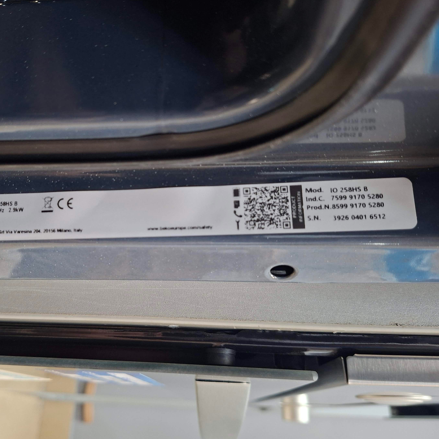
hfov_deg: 53.2
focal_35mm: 30
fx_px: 430
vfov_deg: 54.0
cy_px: 209
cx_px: 153
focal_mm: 5.54
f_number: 1.8
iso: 320
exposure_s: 1/33
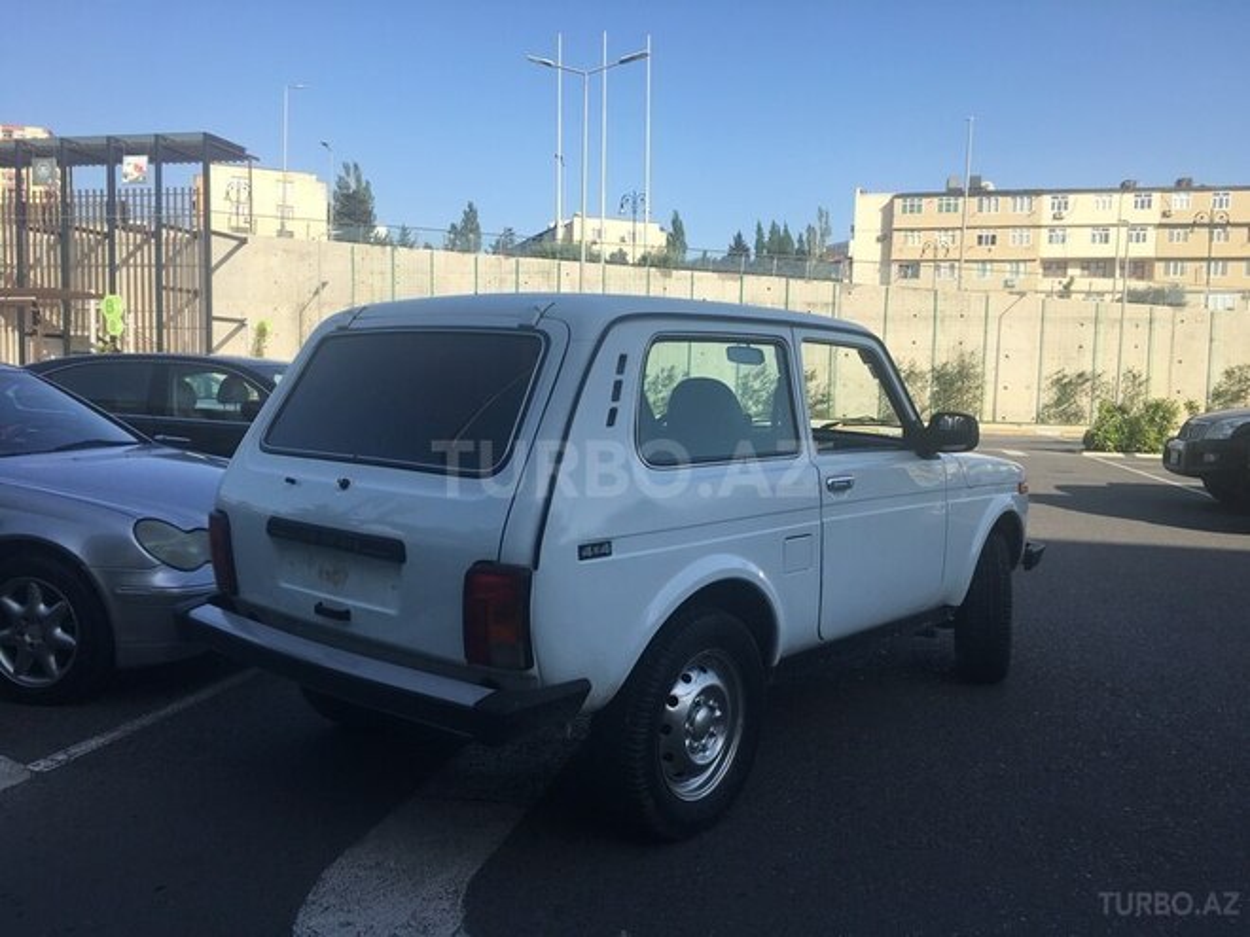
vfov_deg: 48.2
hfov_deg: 61.7
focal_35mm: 29
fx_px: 1047
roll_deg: -0.7
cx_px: 625
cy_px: 468
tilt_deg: -3.5
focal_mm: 4.15
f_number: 2.2
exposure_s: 1/1183
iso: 25
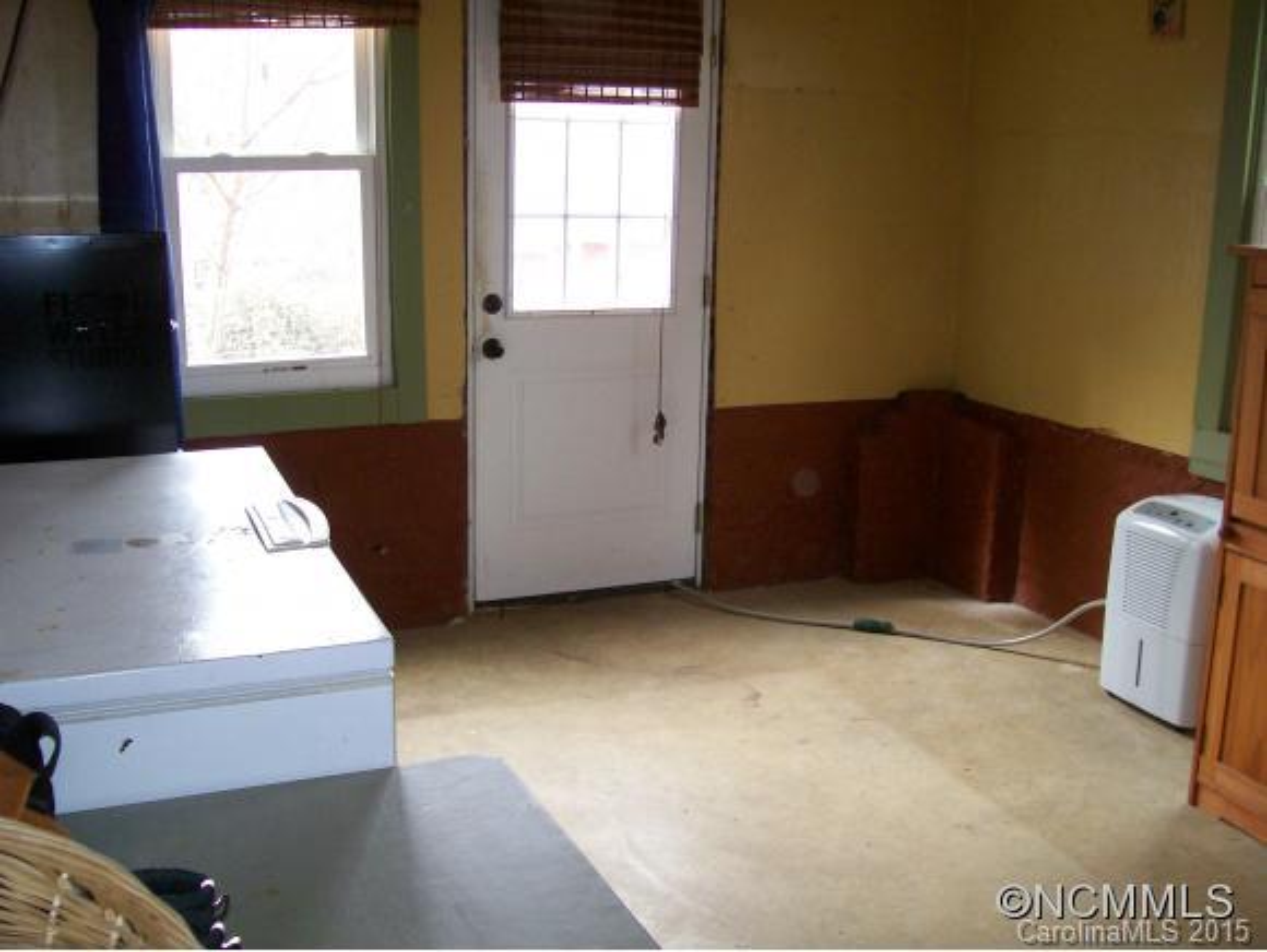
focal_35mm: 36
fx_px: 1319
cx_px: 634
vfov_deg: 39.7
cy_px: 476
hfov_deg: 51.3
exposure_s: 1/81.2
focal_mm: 6
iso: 140
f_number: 2.7
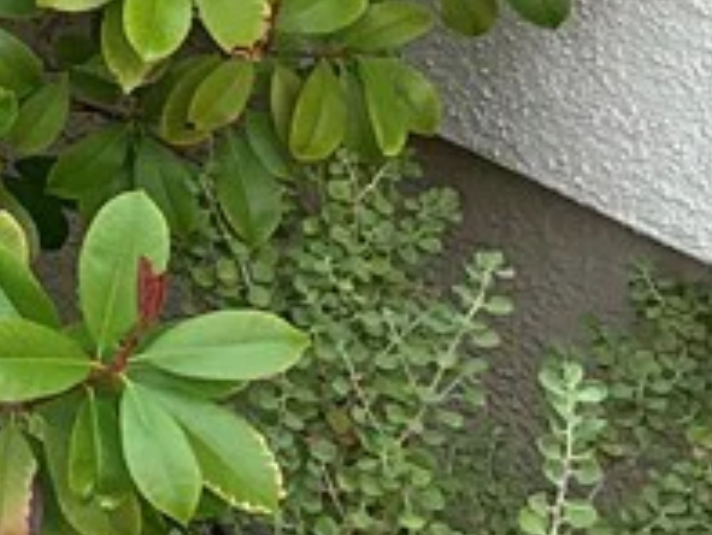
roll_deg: -0.1
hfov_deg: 11.4
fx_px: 2778
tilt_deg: -1.5
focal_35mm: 135
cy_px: -495
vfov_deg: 10.2
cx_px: -1128
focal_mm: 4.25
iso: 25
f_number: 1.8
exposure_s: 1/601
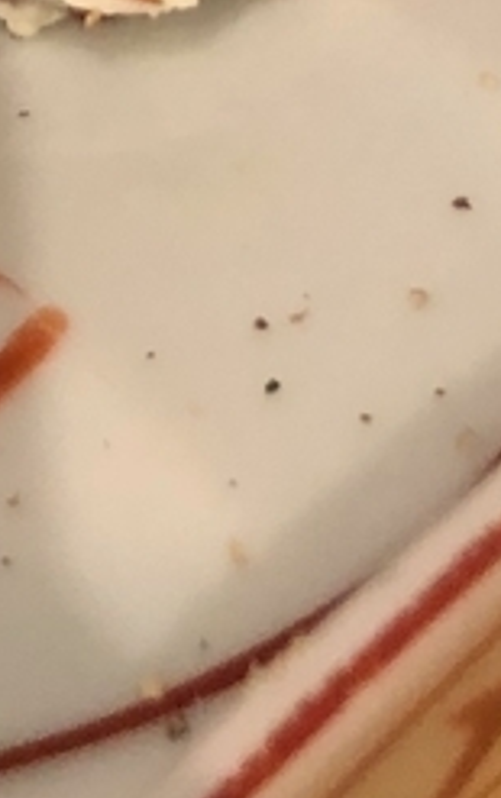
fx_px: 3137
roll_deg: +2.4
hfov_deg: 9.0
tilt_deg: -29.0
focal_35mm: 144
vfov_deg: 12.1
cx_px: -158
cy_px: -1018
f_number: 1.8
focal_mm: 3.99
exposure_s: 1/15
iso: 80
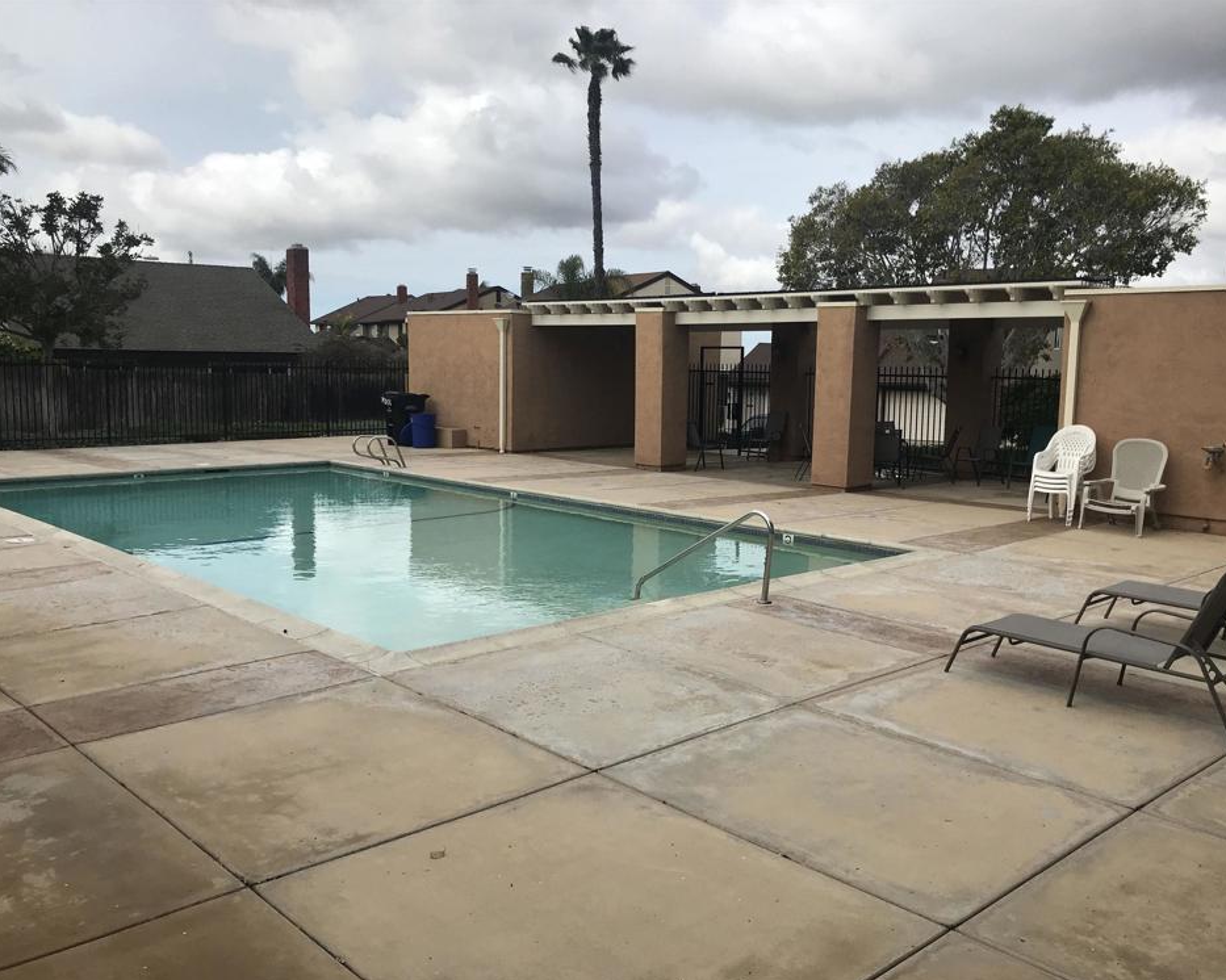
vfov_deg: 48.5
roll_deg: -1.0
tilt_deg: -6.4
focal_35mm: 30
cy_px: 503
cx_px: 665
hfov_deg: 58.7
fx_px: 1088
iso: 20
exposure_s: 1/3300
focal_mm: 3.99
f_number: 1.8
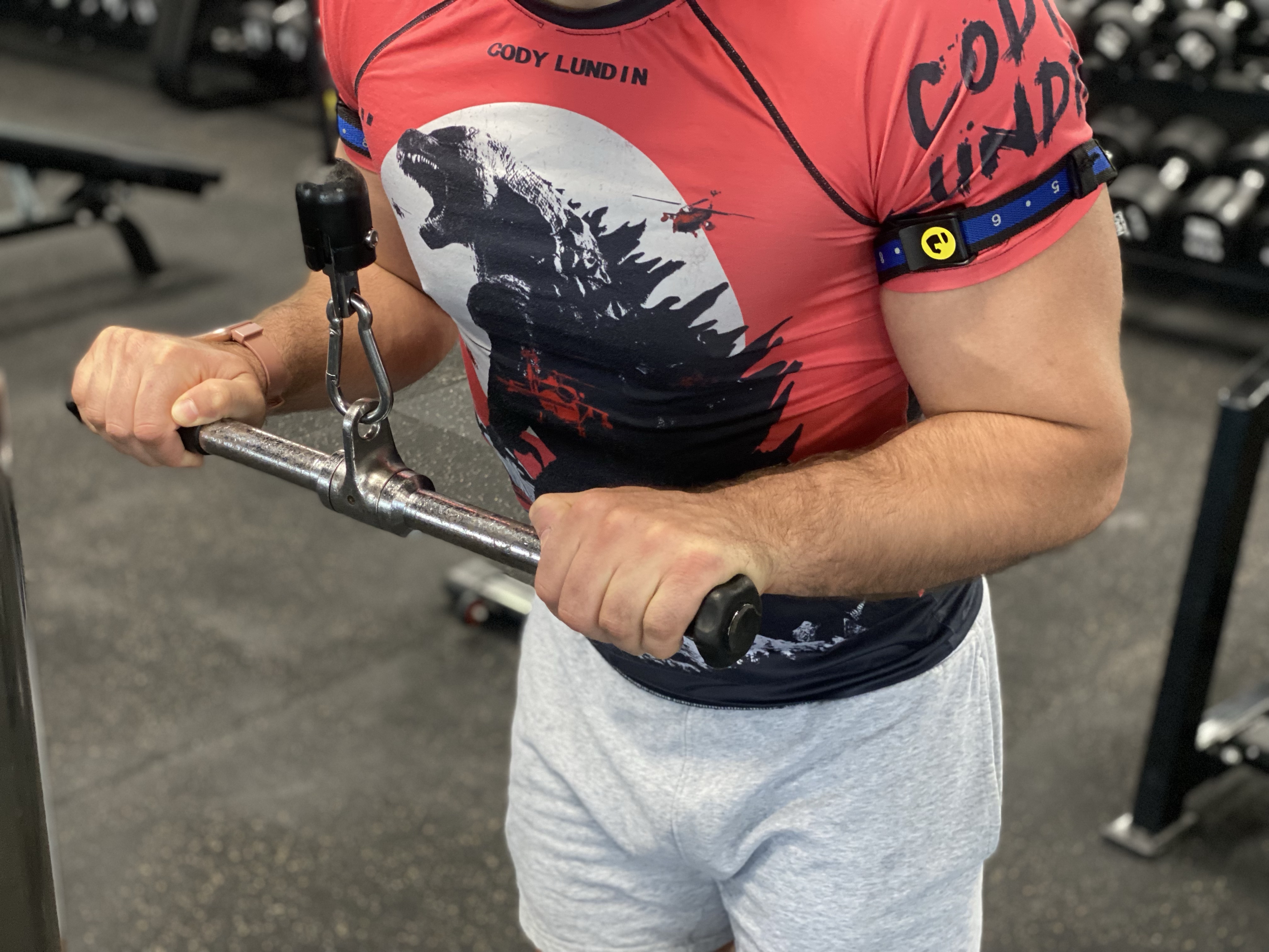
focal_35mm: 52
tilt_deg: -23.4
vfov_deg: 28.0
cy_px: 476
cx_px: 634
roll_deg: -0.4
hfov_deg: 36.8
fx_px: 1906
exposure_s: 1/24
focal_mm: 6
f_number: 2
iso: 320
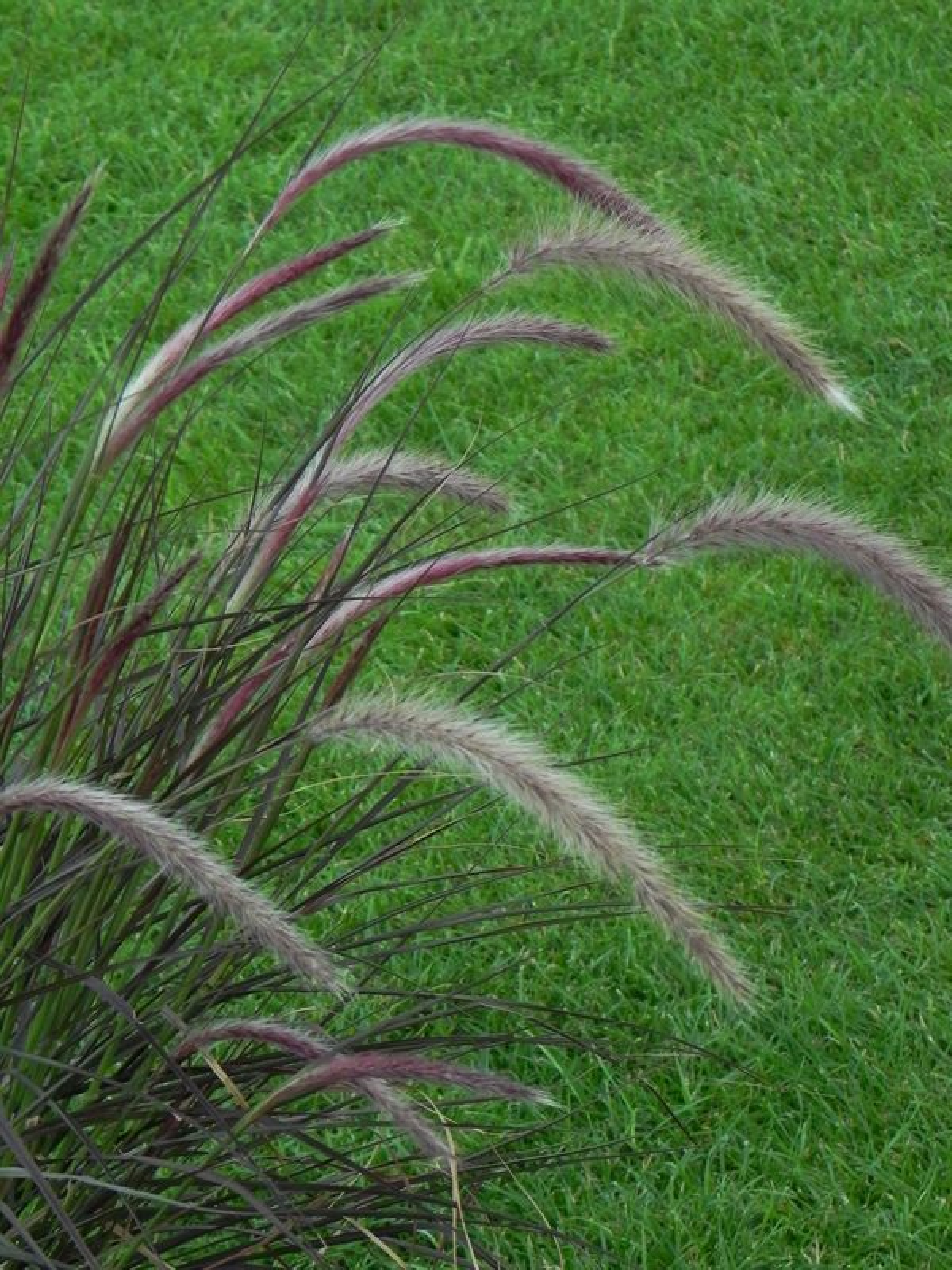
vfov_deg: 15.3
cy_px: 635
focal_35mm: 129
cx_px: 476
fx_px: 4730
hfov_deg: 11.5
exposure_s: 1/25
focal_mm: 23
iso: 160
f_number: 5
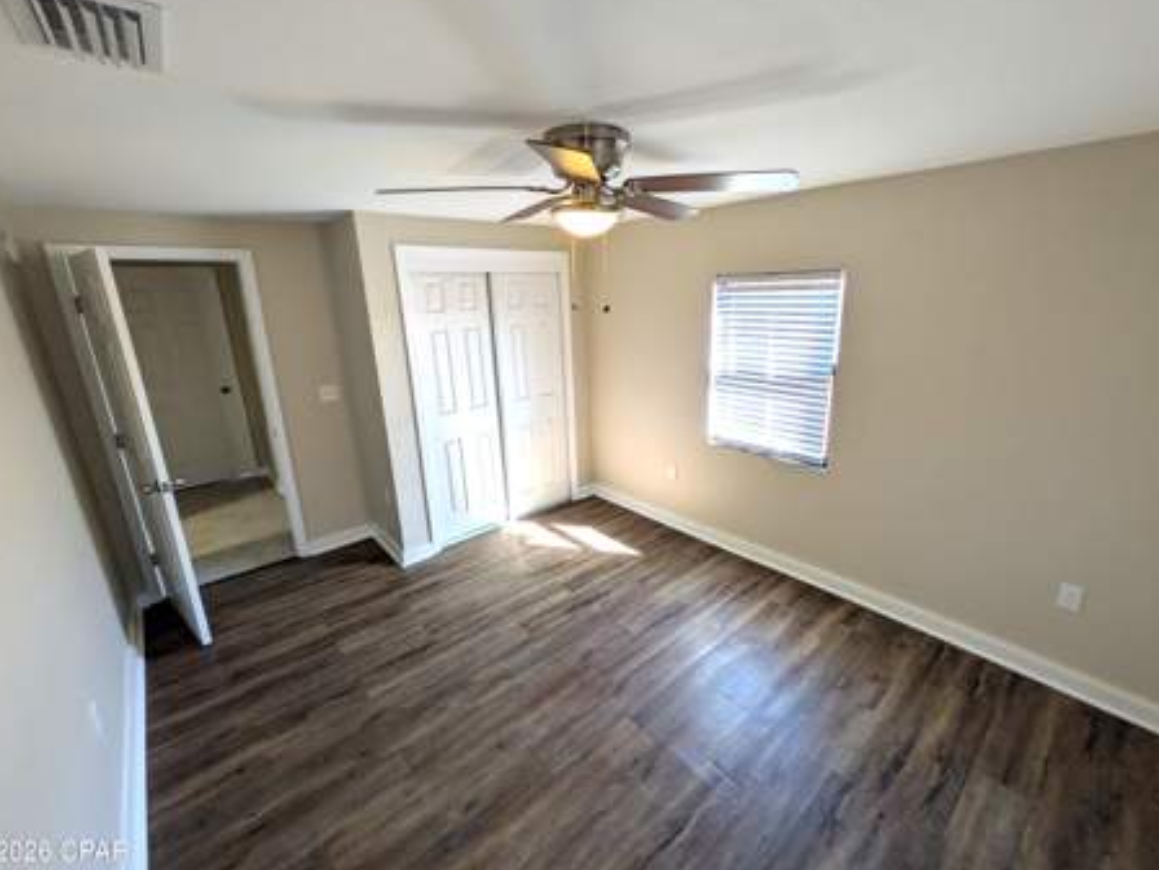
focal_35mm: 15
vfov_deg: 81.7
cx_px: 592
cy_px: 427
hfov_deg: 98.2
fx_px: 502
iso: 79
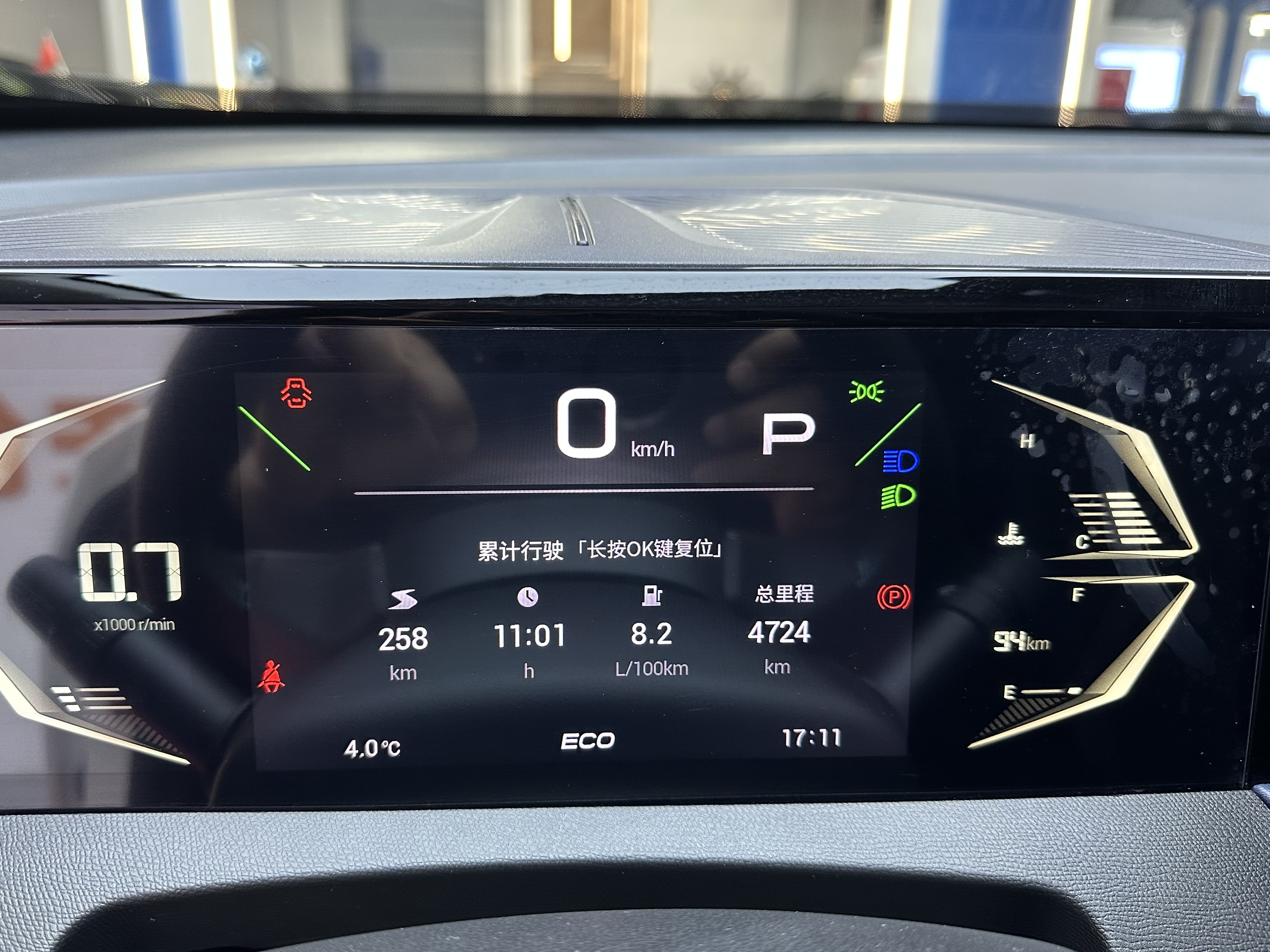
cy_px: 499
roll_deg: -1.4
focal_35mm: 27
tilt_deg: -19.1
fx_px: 991
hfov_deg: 65.3
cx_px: 602
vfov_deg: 51.3
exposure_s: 1/50
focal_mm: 6.86
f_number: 1.78
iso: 250
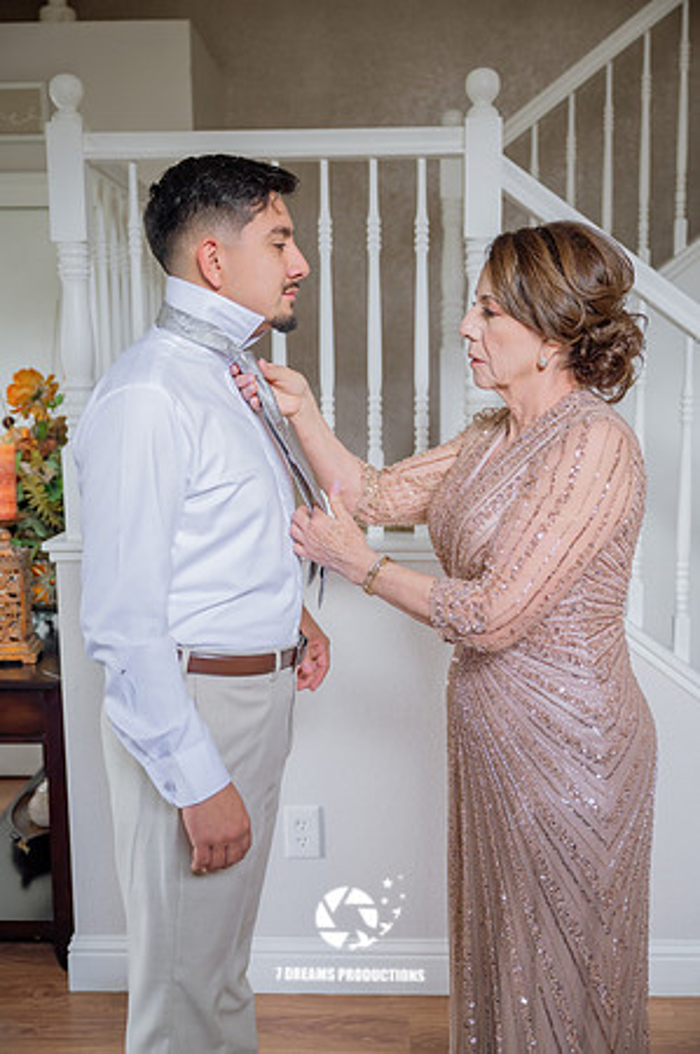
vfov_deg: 51.9
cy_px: 527
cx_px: 350
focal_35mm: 37
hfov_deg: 35.9
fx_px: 1082
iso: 800
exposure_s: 1/160
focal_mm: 37
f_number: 2.8
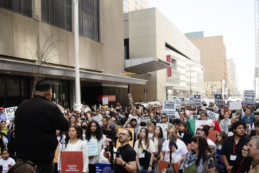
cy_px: 108
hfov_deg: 55.7
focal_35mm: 34
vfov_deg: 38.7
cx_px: 140
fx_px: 245
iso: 160
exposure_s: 1/320
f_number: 3.5
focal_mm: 24
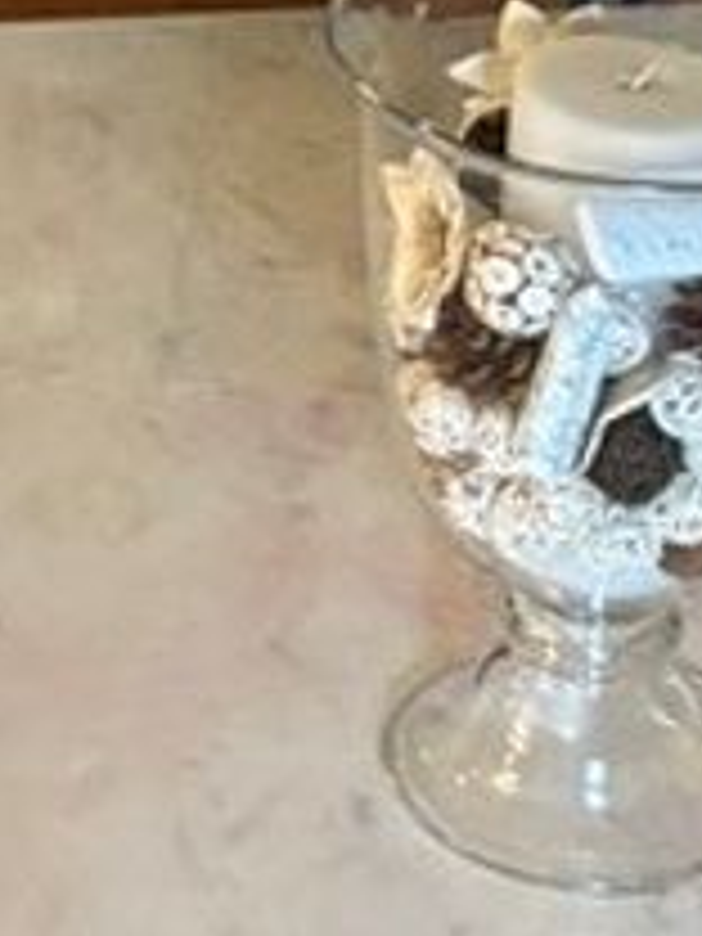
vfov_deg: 10.1
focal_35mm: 171
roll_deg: -2.0
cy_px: -1276
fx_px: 4624
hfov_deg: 8.6
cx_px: -90
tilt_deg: -10.0
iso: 400
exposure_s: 1/60
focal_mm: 5.96
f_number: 1.6
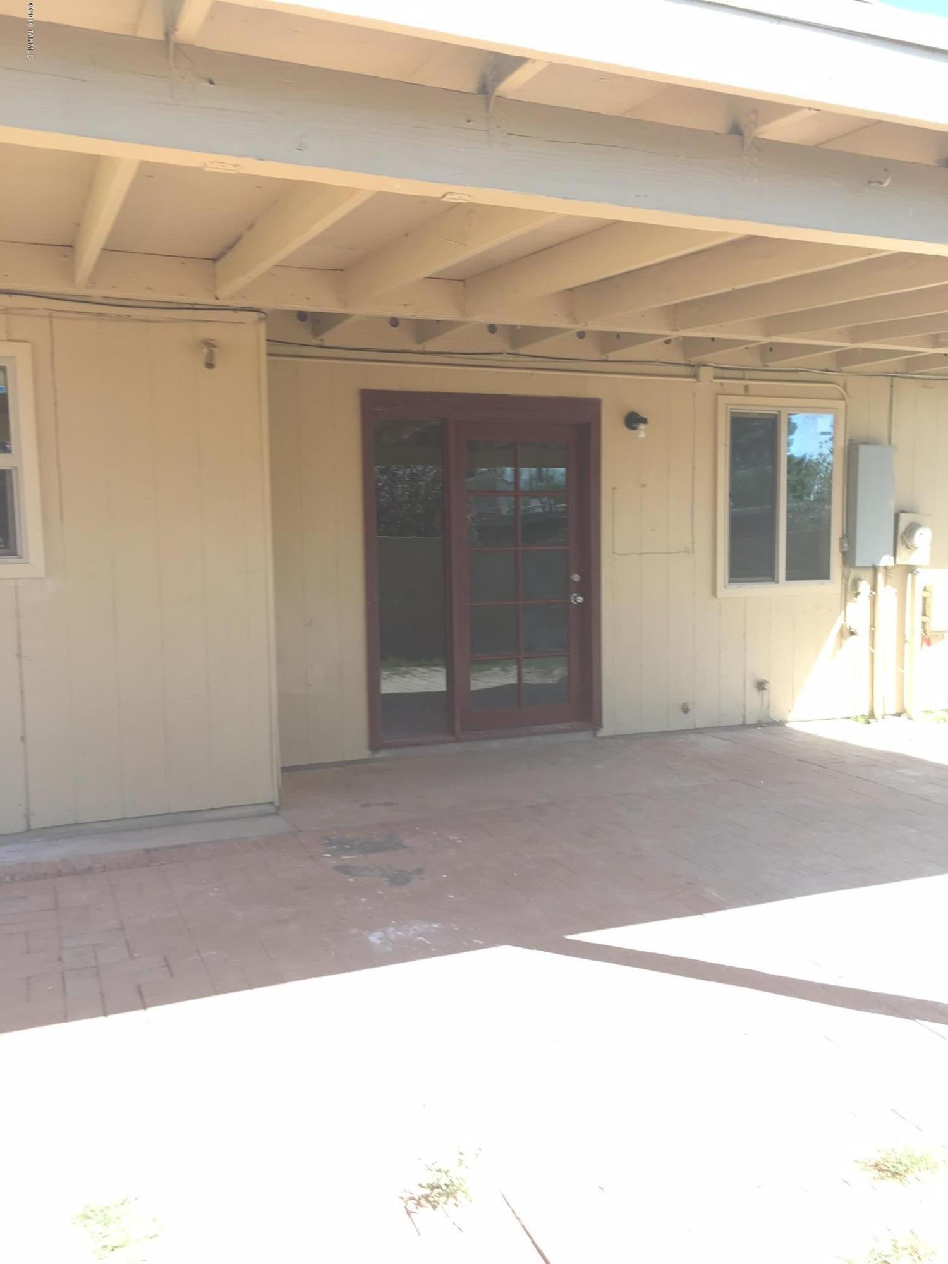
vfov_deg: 61.7
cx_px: 474
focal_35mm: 29
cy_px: 632
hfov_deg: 48.2
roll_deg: +1.1
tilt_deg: -6.7
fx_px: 1059
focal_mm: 4.15
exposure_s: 1/200
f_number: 2.2
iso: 25
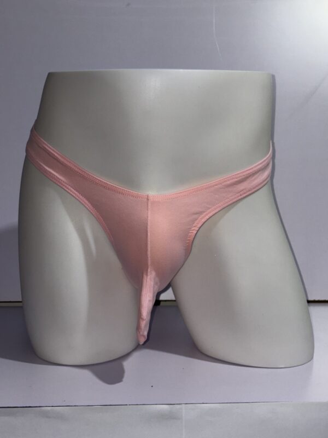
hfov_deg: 28.0
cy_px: 219
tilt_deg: -8.6
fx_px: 657
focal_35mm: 52
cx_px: 164
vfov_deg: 36.8
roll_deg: +0.4
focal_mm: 5.96
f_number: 1.6
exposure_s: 1/38
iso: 40
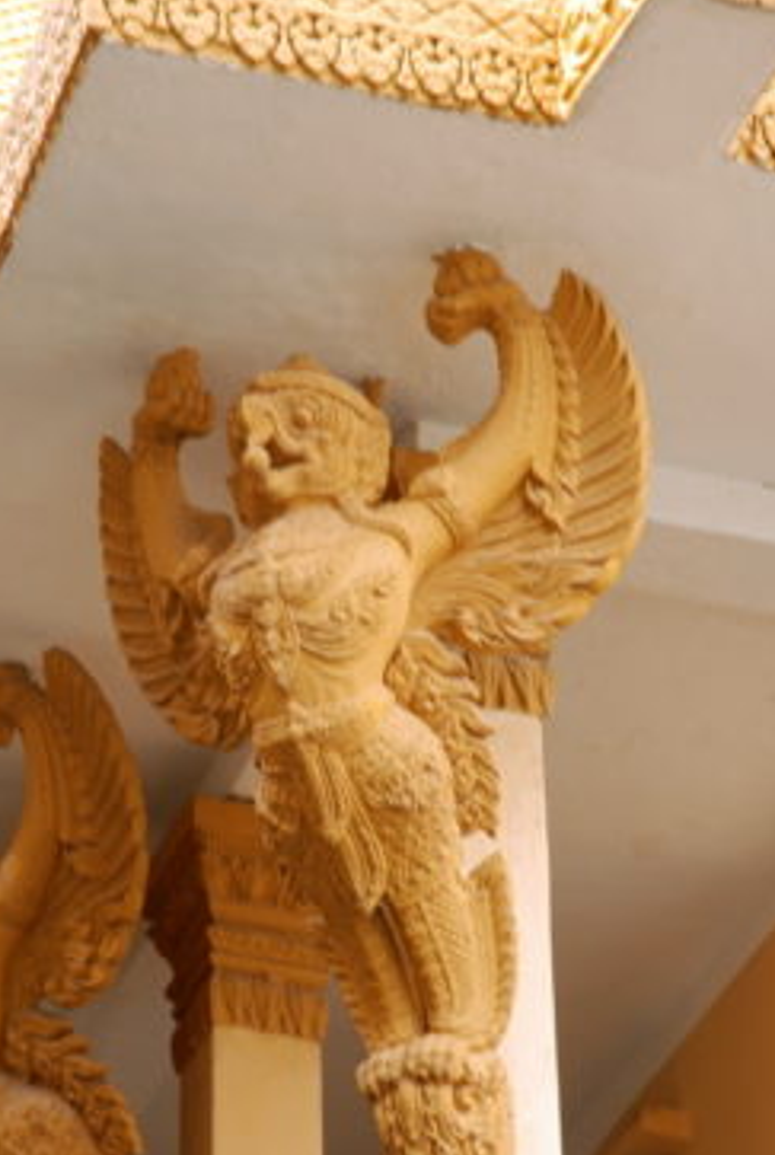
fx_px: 4660
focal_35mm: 145
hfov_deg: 9.5
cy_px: 734
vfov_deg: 14.1
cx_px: 301
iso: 100
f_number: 11
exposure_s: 1/15
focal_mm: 70
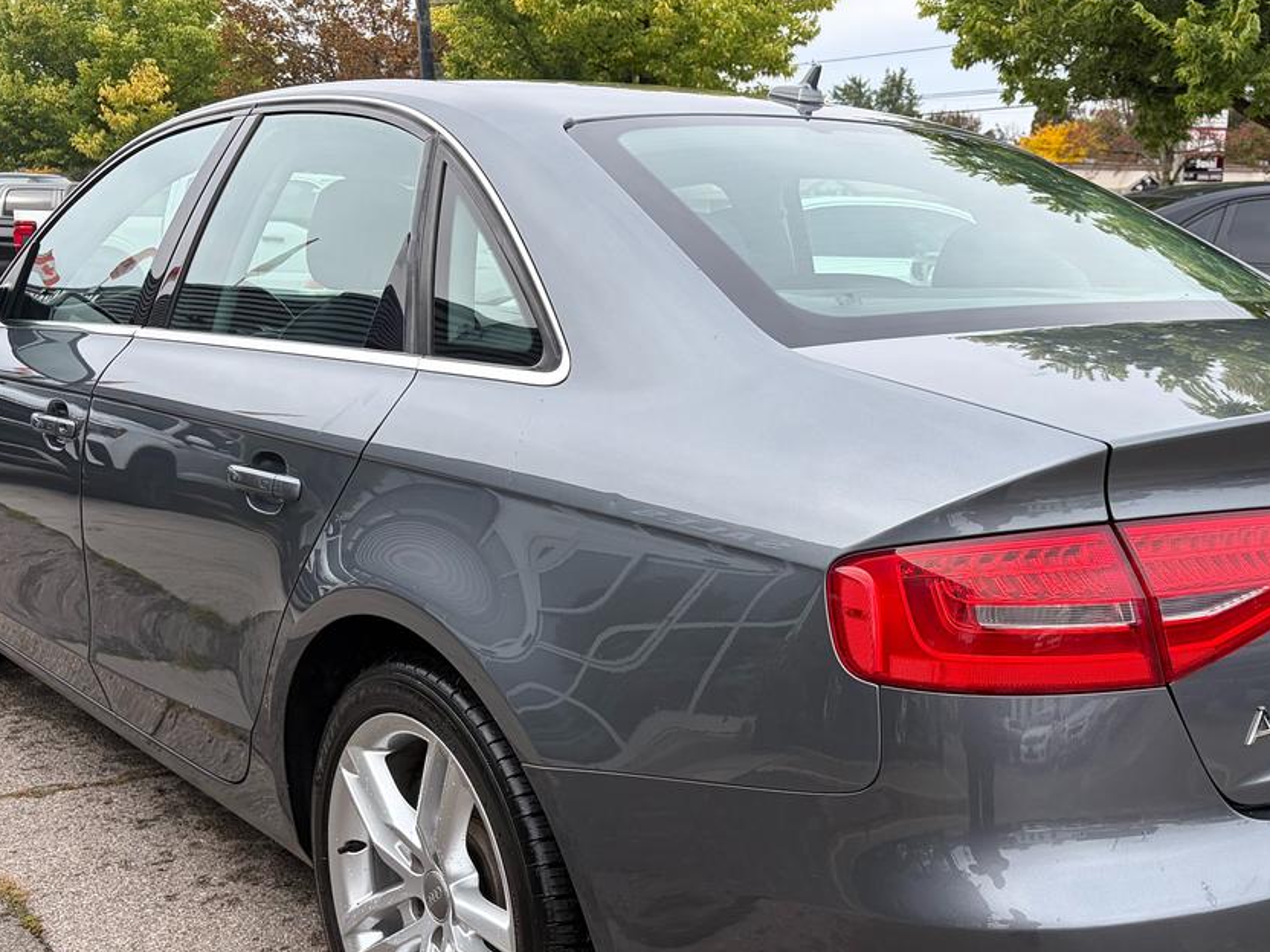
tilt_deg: -15.9
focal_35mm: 40
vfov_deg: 35.6
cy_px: 647
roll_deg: +1.0
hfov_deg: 46.6
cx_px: 751
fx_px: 1468
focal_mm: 5.96
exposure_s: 1/1016
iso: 50
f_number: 1.6
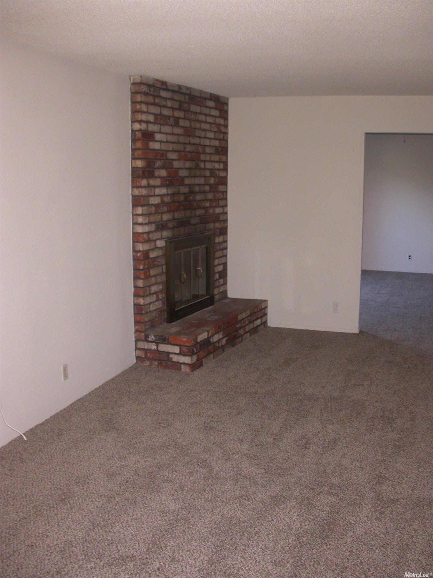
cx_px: 216
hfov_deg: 37.7
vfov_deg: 49.0
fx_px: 634
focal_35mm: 38
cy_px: 289
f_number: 2.6
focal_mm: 7.85
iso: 200
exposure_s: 1/60
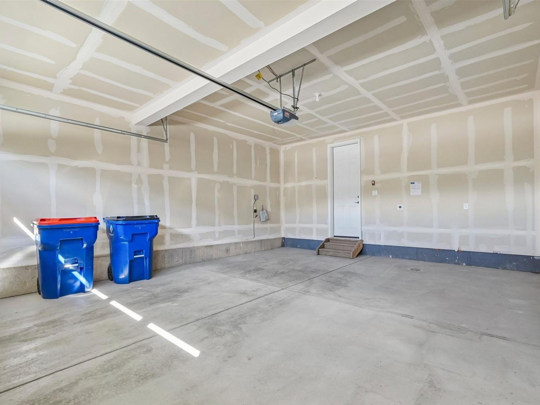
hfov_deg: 91.0
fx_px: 265
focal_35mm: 17
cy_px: 212
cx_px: 281
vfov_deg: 74.7
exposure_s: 1/30
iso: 800
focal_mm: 10
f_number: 8
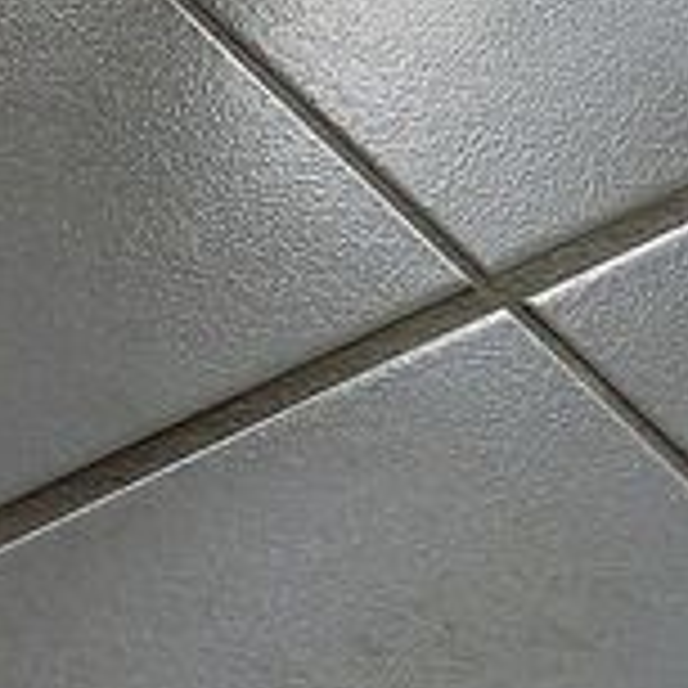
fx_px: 3238
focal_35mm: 144
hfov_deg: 10.0
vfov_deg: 11.0
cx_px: -1151
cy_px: -719
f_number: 1.8
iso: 125
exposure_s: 1/50
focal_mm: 5.23
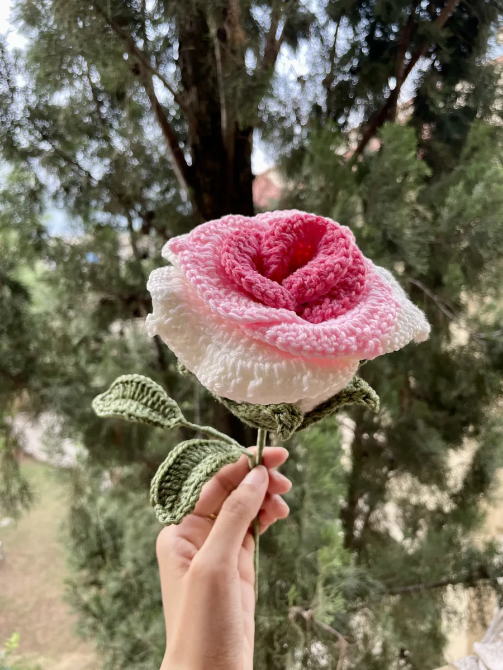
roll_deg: +4.1
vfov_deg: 67.3
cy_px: 335
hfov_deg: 53.1
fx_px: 504
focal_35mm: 26
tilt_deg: -9.8
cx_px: 252
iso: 100
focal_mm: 4.2
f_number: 1.6
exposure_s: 1/121
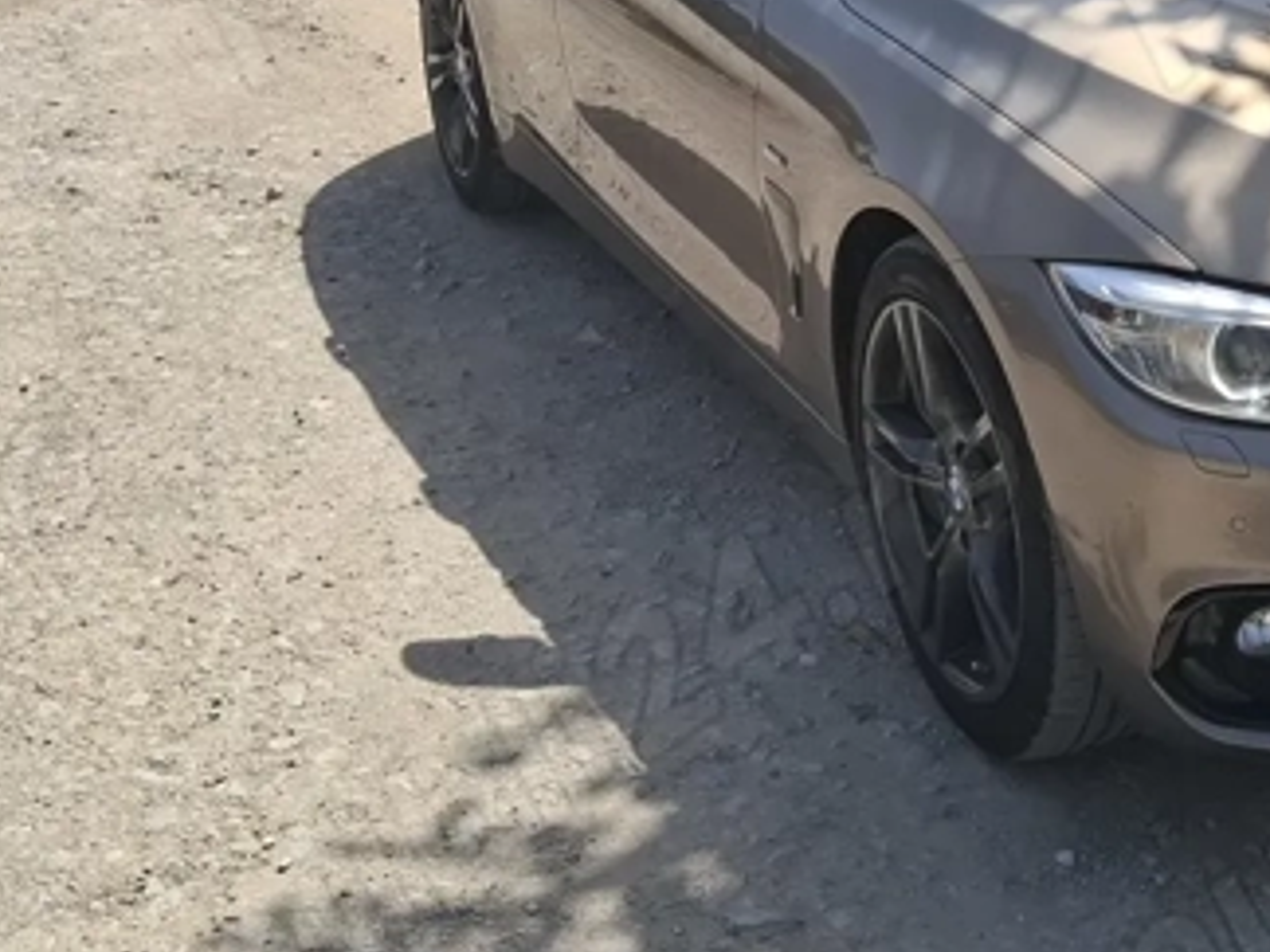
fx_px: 2605
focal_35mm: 71
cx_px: 1058
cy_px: -204
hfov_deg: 26.8
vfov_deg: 19.5
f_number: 1.8
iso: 50
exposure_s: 1/2096
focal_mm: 5.54
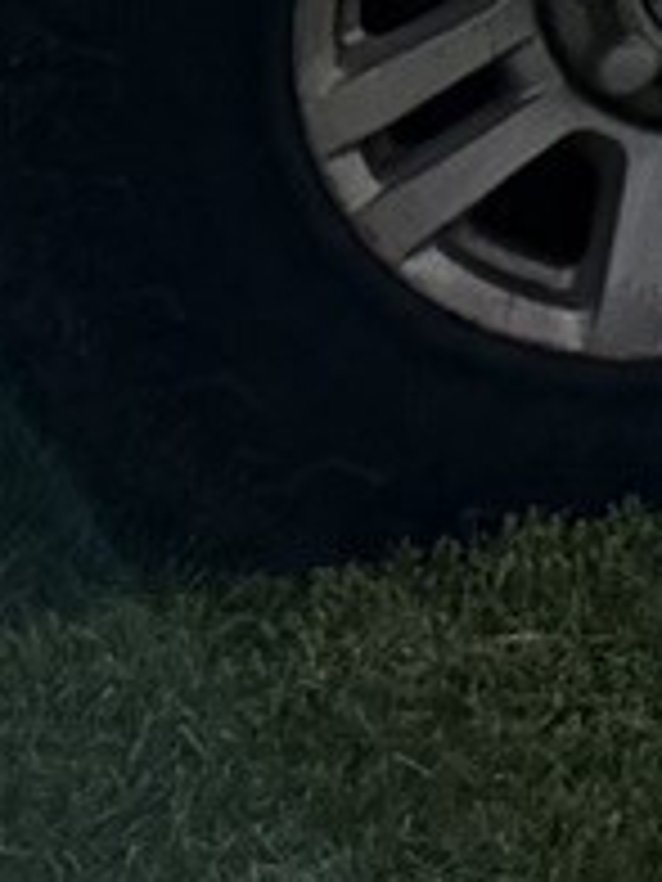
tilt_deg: +8.9
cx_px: 4580
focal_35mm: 251
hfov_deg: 4.1
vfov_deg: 6.6
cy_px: -2416
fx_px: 6400
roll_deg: +0.9
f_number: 1.78
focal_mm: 6.76
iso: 100
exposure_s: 1/14286
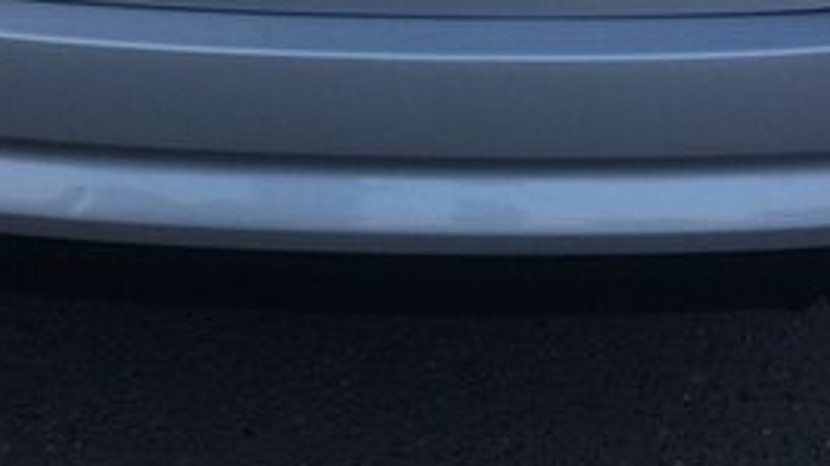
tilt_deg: -20.9
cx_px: 267
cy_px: -188
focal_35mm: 78
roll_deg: -1.2
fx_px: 1716
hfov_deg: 27.0
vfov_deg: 14.6
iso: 32
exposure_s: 1/707
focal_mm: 4.15
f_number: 2.2
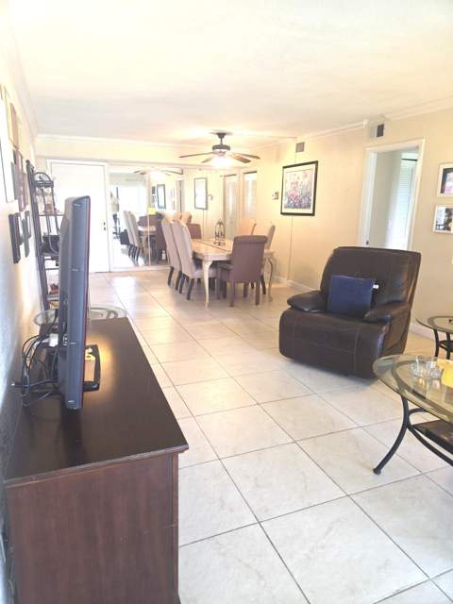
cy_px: 302
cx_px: 226
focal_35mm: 23
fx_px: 401
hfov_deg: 58.9
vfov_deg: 73.9
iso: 100
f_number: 1.8
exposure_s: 1/40
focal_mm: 5.4
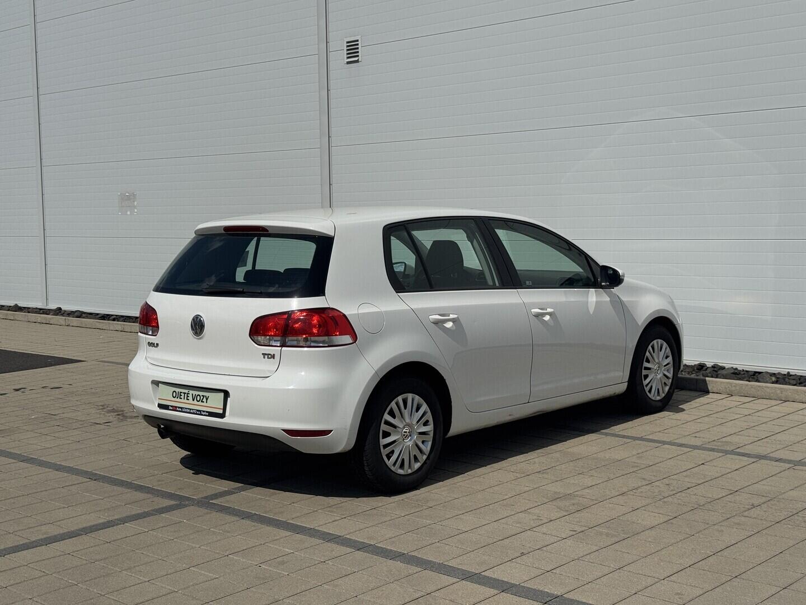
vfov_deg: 30.3
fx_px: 1118
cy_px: 302
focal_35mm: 48
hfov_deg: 39.7
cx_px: 403
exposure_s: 1/15385
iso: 64
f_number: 1.78
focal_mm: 6.76
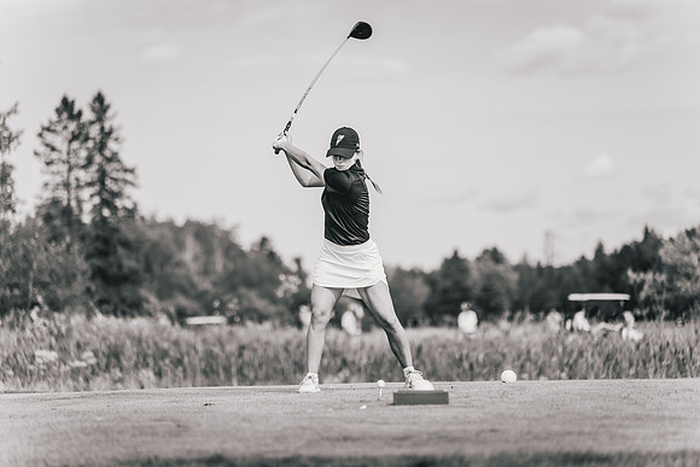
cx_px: 350
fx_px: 2917
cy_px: 234
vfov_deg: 9.2
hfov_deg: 13.7
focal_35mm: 150
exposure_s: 1/1250
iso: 100
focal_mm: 150
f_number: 2.8
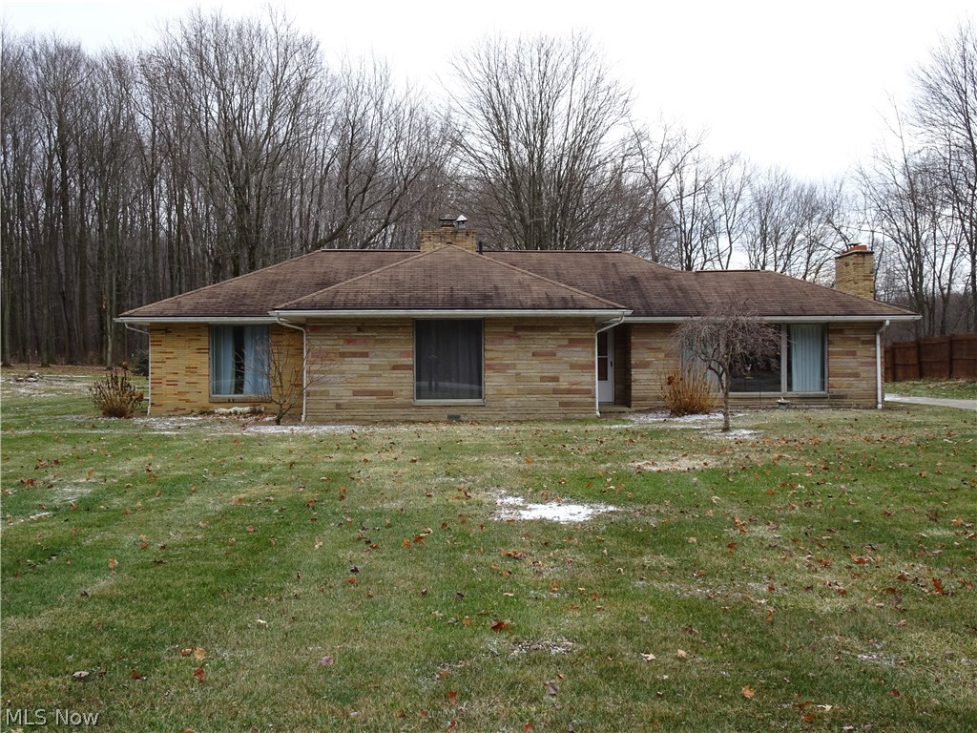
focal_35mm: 36
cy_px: 366
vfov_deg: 39.7
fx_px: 1016
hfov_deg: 51.4
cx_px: 488
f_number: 4
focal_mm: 6.17
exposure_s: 1/80
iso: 80
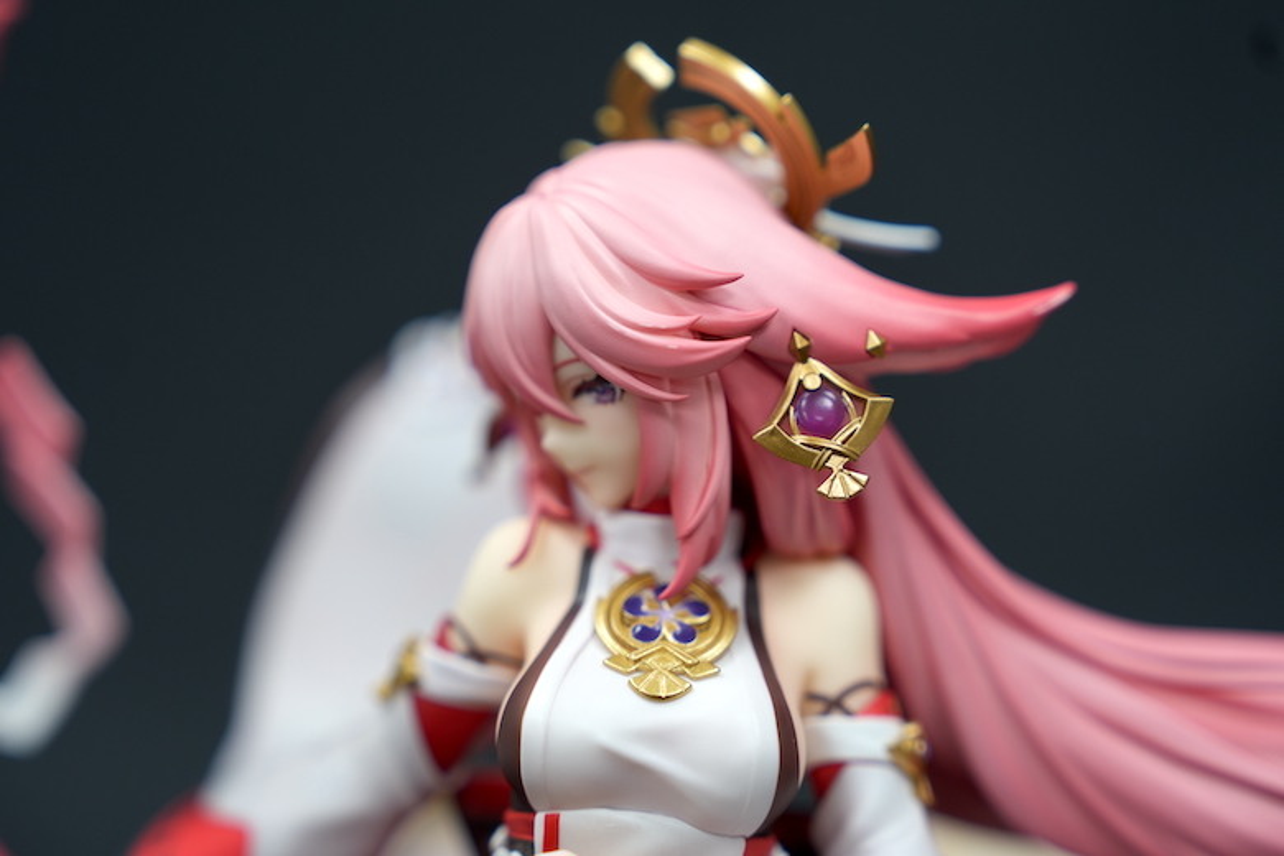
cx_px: 642
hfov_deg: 28.8
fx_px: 2496
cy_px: 428
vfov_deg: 19.5
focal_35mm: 70
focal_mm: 70
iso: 200
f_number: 2.8
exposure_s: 1/60
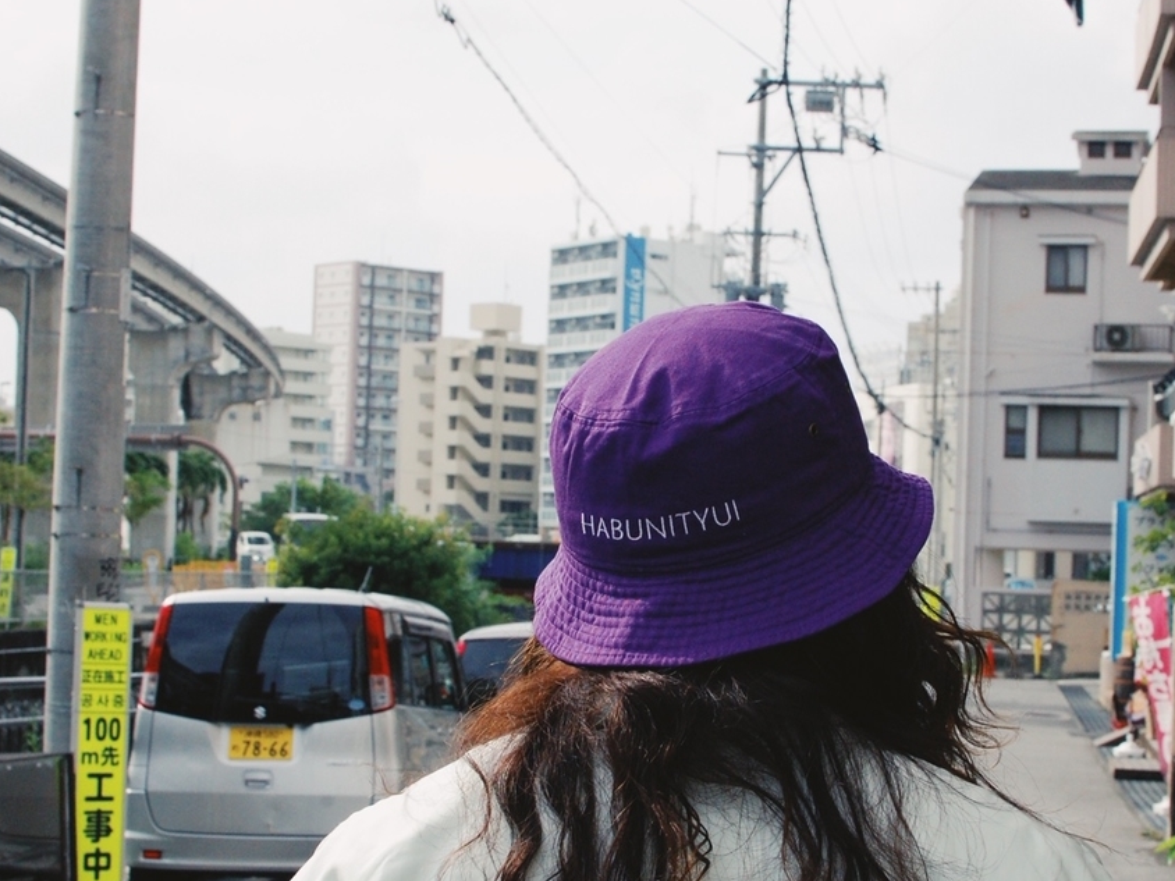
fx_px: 2433
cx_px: 652
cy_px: 532
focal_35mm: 72
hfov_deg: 27.1
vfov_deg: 20.5
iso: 800
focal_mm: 35
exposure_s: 1/500
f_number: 11
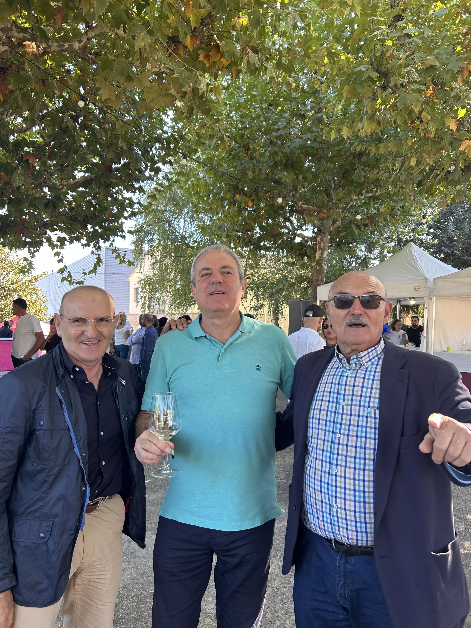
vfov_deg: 67.3
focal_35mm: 26
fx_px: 472
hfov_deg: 53.1
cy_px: 314
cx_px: 236
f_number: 1.5
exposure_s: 1/132
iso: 32
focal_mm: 5.7
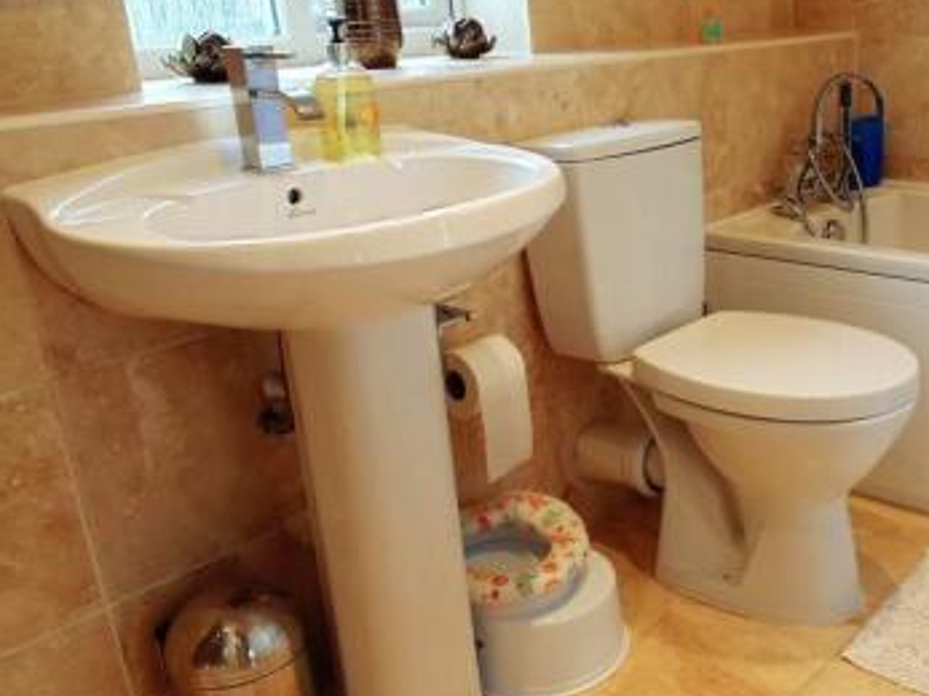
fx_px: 993
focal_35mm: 37
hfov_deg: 47.6
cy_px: 355
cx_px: 732
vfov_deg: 38.6
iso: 100
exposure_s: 1/30
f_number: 3.1
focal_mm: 4
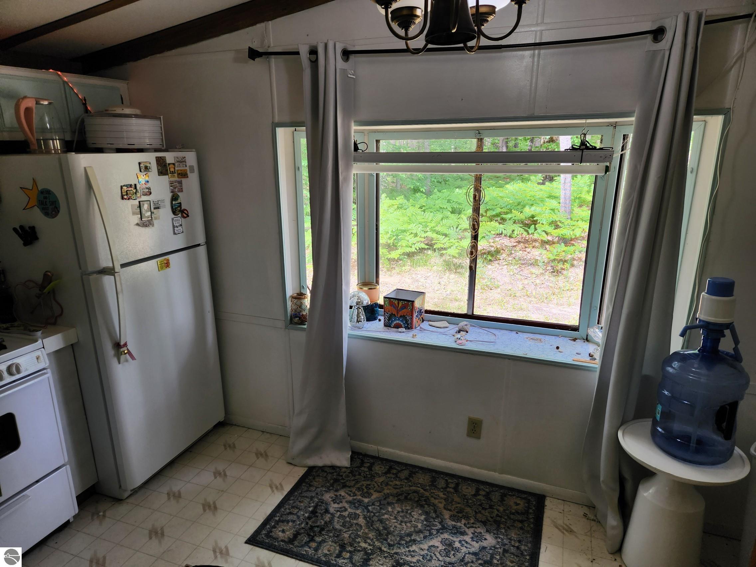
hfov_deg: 73.9
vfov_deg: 58.9
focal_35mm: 23
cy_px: 284
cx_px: 378
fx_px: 502
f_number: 1.8
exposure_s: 1/120
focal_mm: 5.4
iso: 50
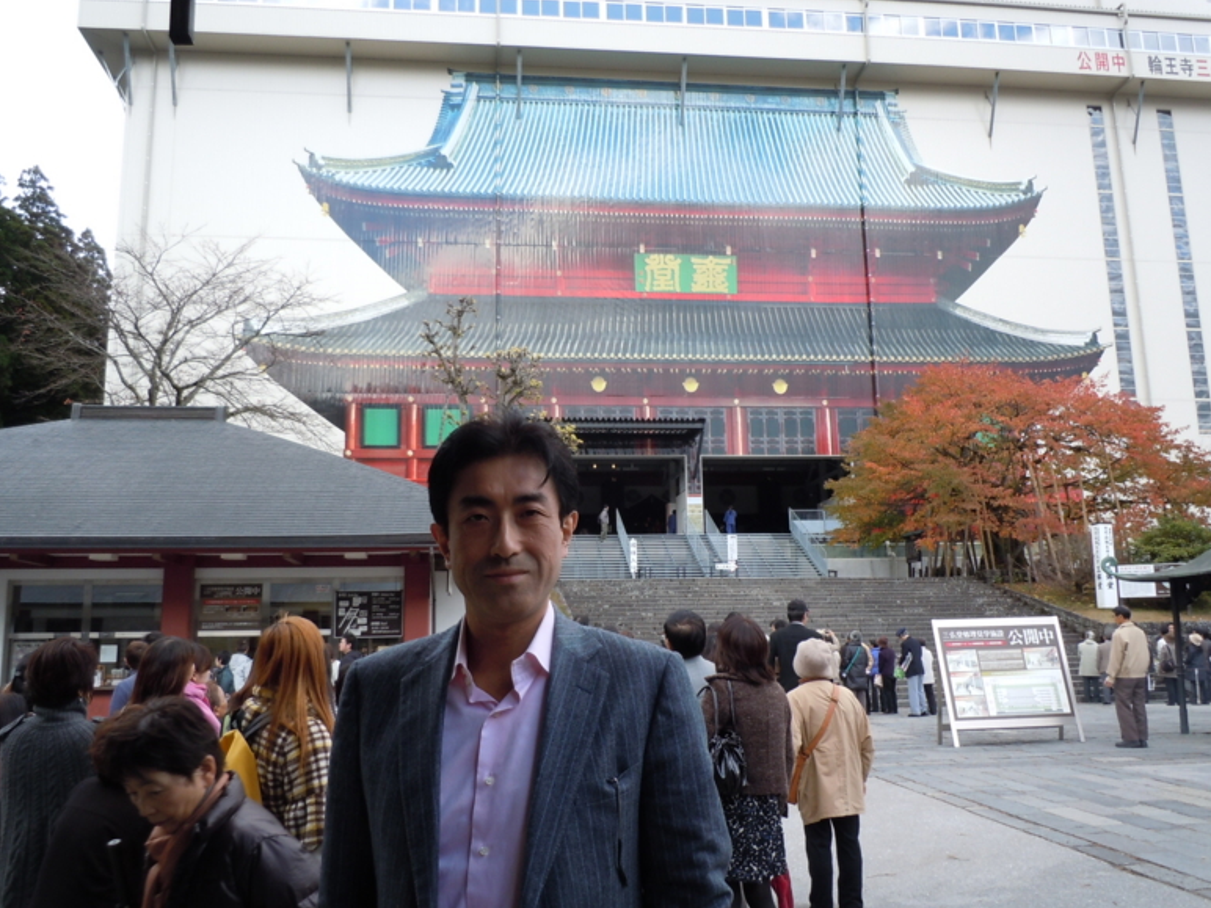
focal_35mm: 29
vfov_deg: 48.2
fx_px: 1015
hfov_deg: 61.6
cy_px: 461
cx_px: 587
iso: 100
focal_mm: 5
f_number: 3.7
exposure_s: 1/80
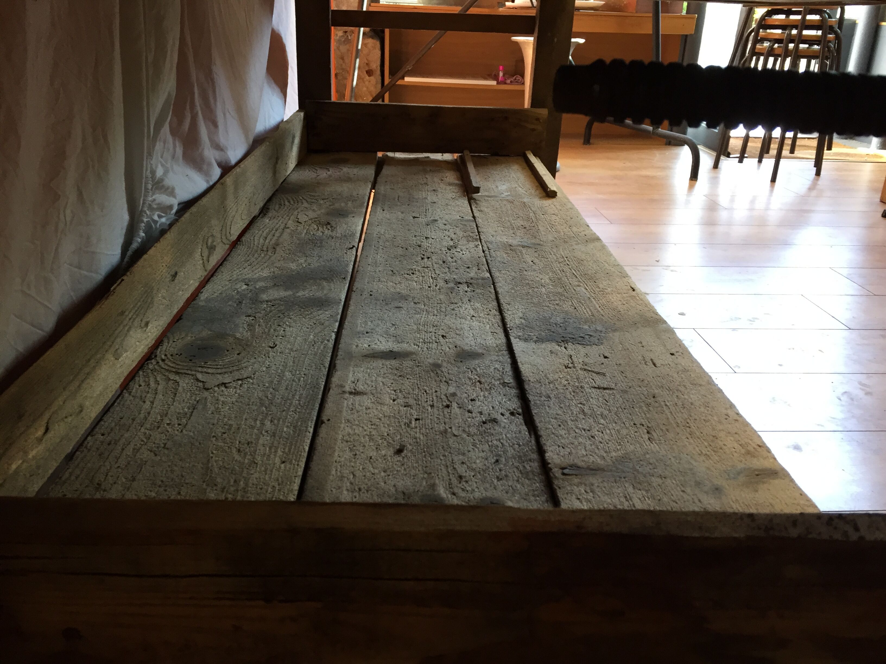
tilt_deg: -24.7
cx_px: 443
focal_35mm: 29
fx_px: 742
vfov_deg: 48.2
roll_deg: -3.9
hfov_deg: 61.7
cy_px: 332
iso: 50
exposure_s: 1/33
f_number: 2.2
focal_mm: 4.15
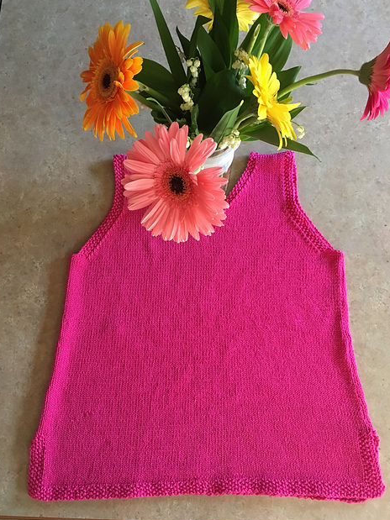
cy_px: 262
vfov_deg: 60.0
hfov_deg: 46.8
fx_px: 451
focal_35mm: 30
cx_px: 192
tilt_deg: -77.5
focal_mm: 4.15
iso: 200
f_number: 2.2
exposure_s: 1/20
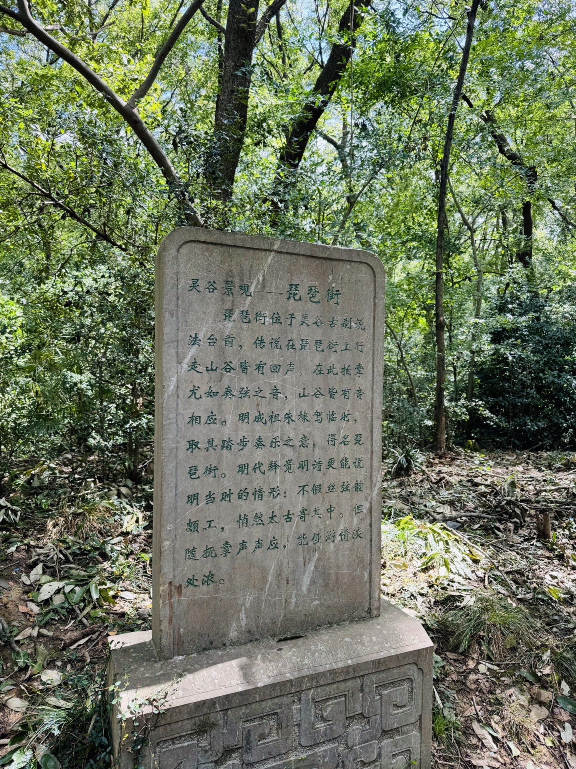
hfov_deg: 56.8
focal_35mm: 24
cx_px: 288
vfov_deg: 71.6
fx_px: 533
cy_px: 384
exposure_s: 1/212
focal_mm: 6.76
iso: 80
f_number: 1.78
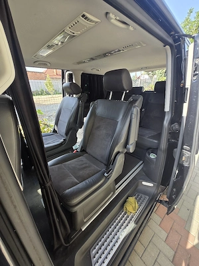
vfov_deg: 106.2
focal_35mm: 13
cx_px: 100
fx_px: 100
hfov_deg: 89.9
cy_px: 133
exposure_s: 1/101
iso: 32
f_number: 2.2
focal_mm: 1.7
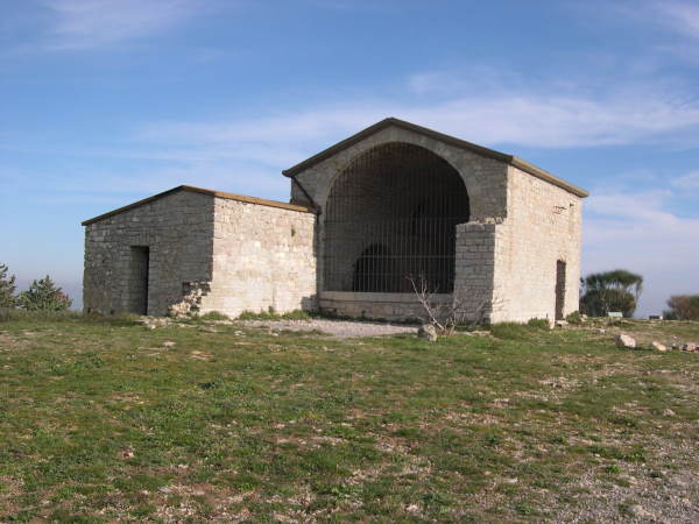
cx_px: 350
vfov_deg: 37.7
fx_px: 767
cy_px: 262
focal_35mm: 38
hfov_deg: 49.0
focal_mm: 8
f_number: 7.6
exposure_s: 1/200
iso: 100
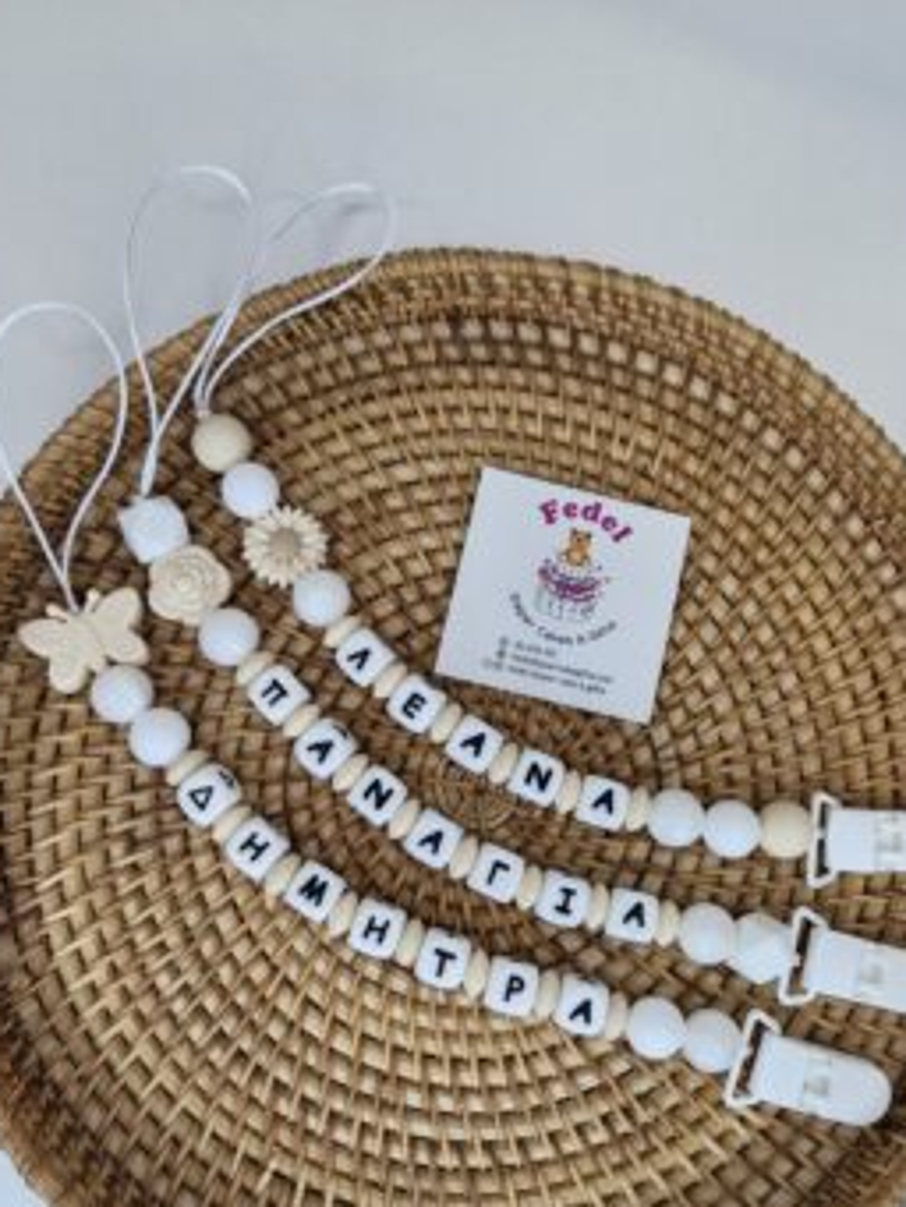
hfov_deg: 51.3
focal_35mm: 27
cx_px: 485
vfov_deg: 65.1
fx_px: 942
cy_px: 669
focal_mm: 5.54
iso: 100
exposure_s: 1/100
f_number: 1.8
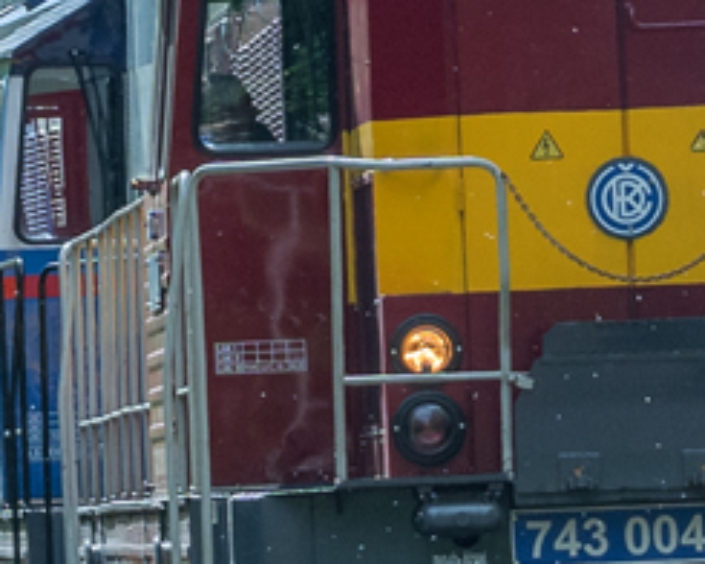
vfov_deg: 2.9
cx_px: 305
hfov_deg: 3.6
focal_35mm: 533
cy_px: -36
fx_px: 11121
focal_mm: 58
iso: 160
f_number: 9
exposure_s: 1/500
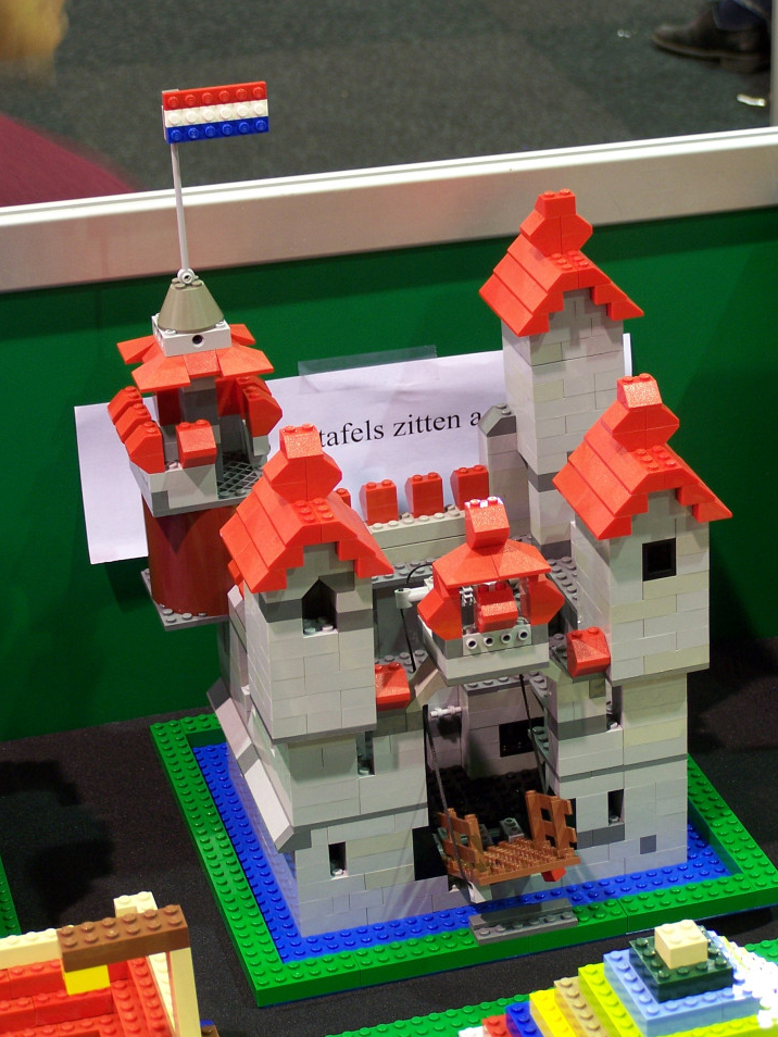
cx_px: 397
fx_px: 2636
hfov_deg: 16.8
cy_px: 484
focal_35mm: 88
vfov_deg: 22.2
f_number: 3.2
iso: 80
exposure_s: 1/2
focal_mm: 13.7
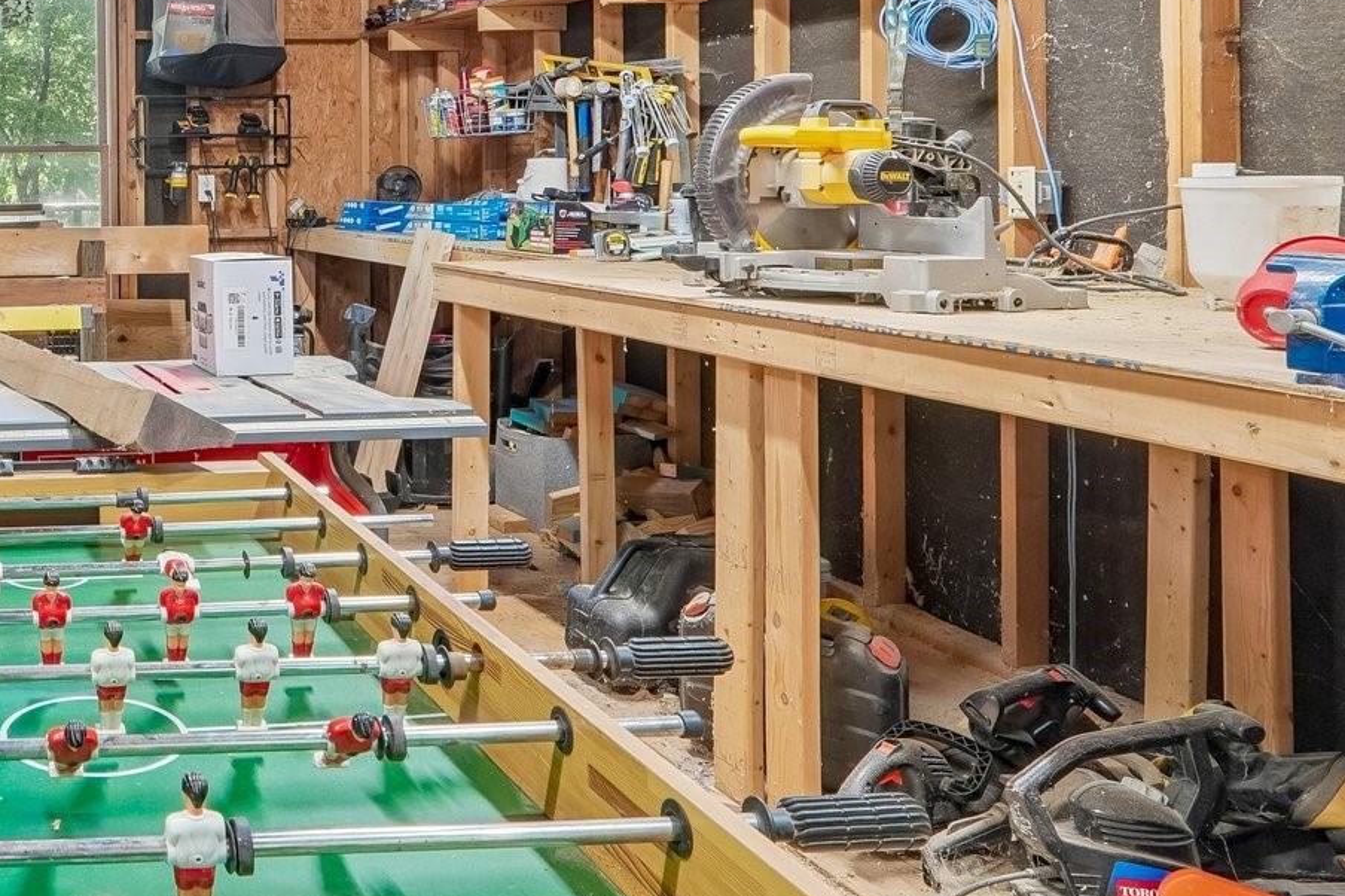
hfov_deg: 45.8
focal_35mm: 34
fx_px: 1270
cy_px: 208
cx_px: -36
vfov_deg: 37.7
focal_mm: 10
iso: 400
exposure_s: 1/3.33
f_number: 8
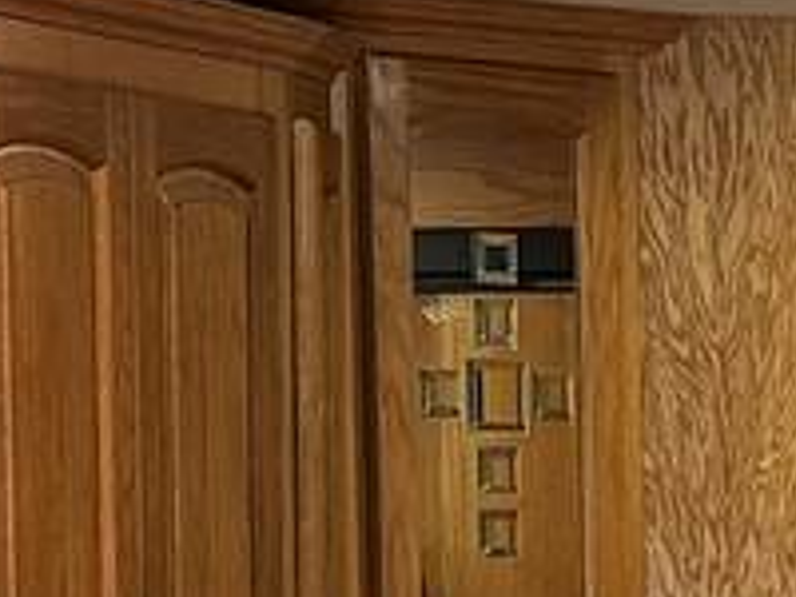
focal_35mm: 220
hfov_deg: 8.7
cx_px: 1361
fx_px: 5059
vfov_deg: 6.7
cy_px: 931
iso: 250
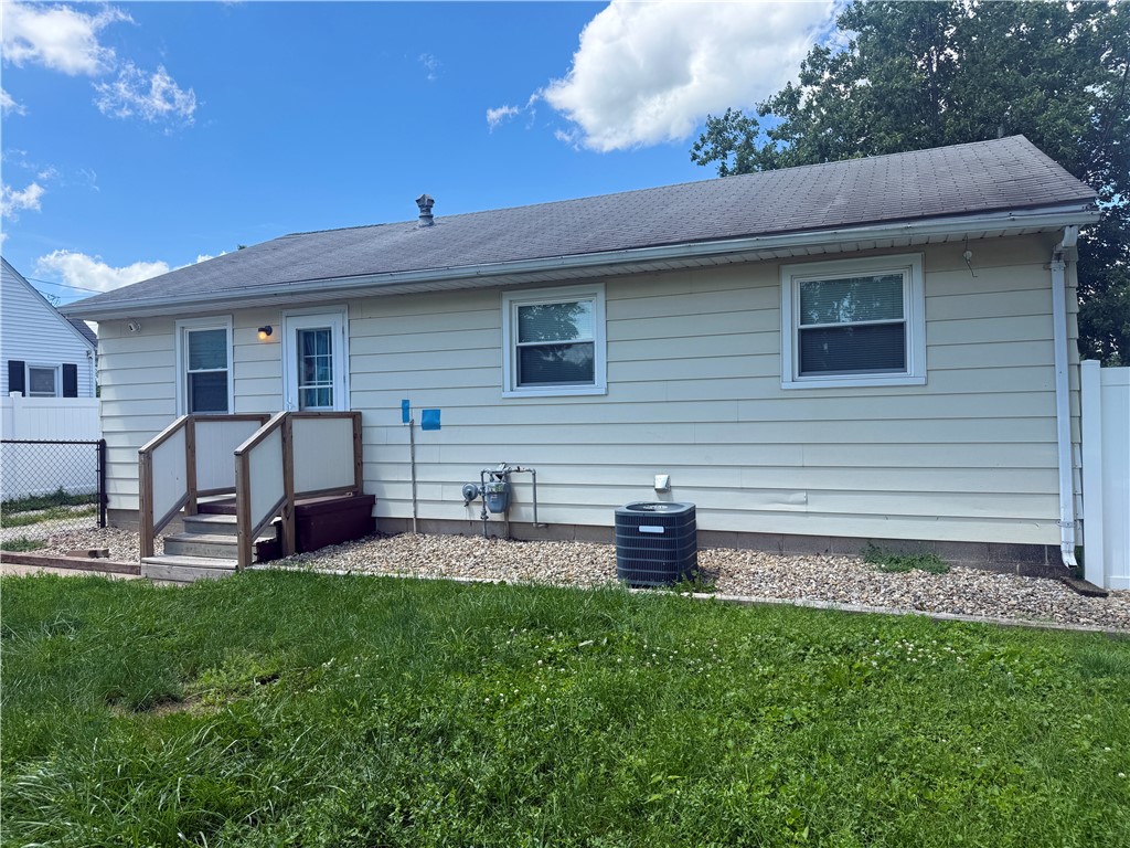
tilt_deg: +1.2
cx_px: 565
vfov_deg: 56.8
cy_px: 424
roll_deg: +0.4
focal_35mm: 24
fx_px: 783
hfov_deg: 71.6
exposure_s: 1/2801
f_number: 1.78
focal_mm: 6.76
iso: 80
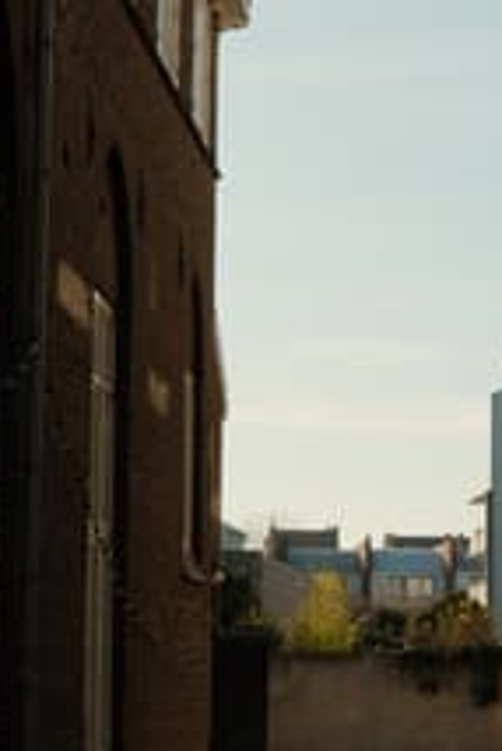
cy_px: 365
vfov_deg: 17.2
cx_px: 460
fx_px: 2485
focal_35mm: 119
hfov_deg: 11.5
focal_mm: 35
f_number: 10
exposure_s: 1/500
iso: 500
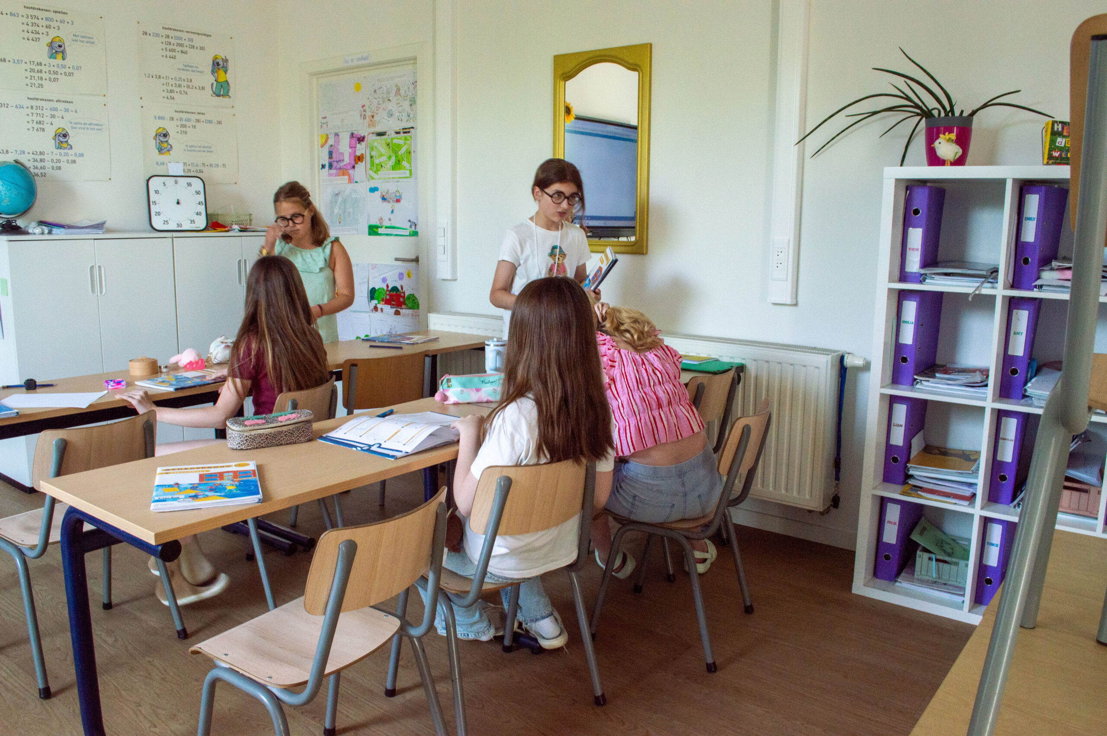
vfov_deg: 47.8
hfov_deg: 67.4
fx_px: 829
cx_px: 554
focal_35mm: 27
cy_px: 368
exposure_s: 1/60
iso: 800
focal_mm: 18
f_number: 8
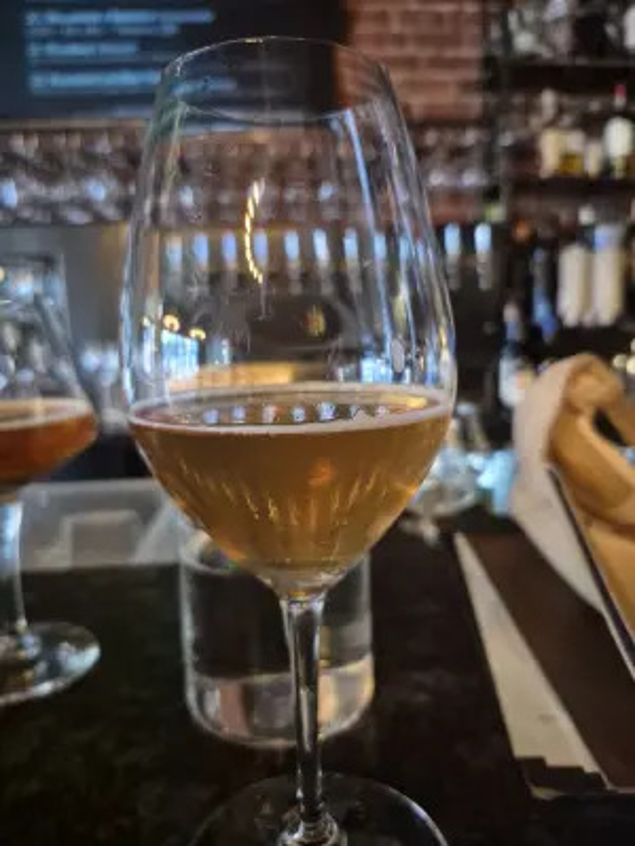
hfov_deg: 58.9
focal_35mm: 23
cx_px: 318
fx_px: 563
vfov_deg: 73.9
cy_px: 423
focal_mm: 5.4
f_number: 1.8
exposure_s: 1/60
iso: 2000
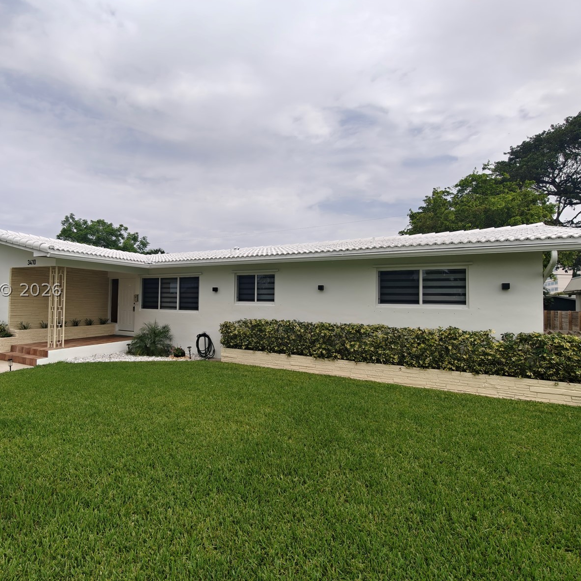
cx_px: 212
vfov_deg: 80.7
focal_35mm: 18
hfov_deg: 79.0
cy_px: 290
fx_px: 342
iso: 50
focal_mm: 2.3
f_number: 2
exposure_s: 1/495
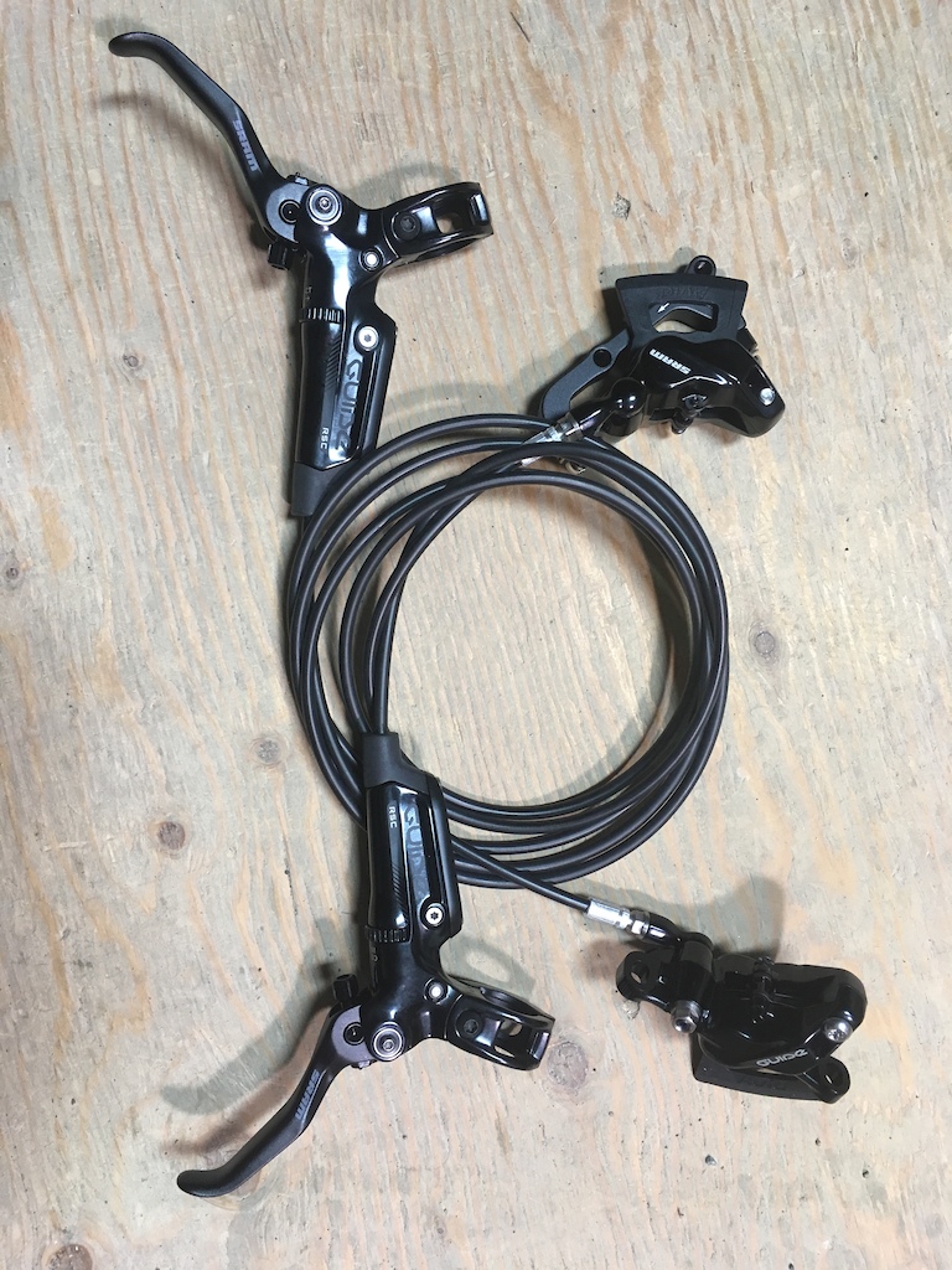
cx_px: 476
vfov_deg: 61.7
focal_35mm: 29
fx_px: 1063
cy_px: 635
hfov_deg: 48.2
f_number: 2.2
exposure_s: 1/30
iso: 40
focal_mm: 4.15
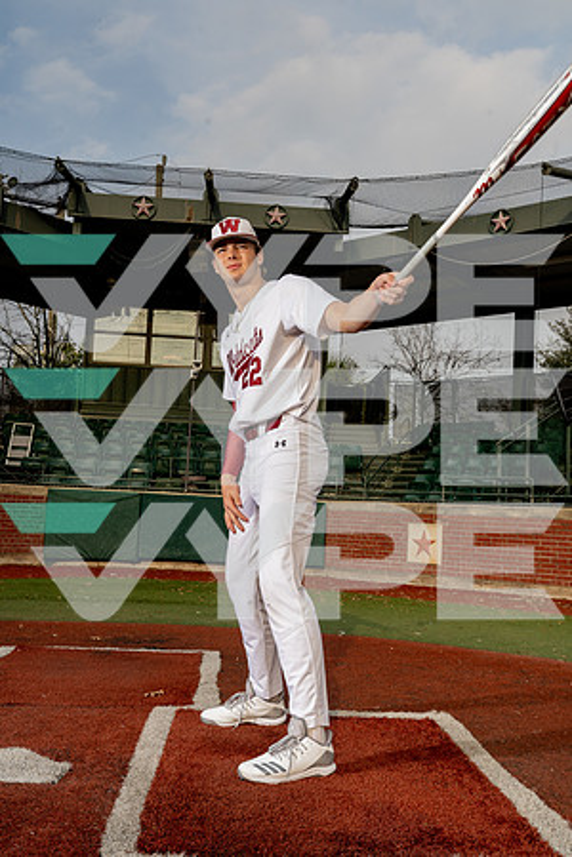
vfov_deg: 47.4
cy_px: 428
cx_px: 286
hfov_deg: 32.6
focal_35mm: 41
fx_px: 977
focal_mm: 41
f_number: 11
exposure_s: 1/250
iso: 250
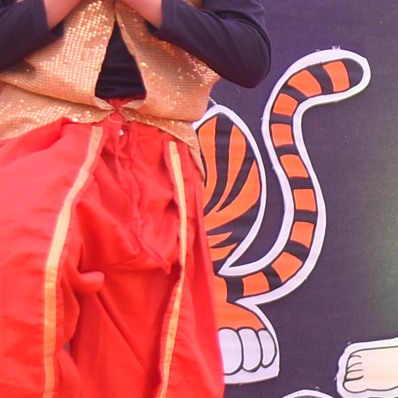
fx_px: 3291
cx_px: 934
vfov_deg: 6.9
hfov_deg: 6.6
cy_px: 79
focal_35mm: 253
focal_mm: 38
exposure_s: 1/160
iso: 200
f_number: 4
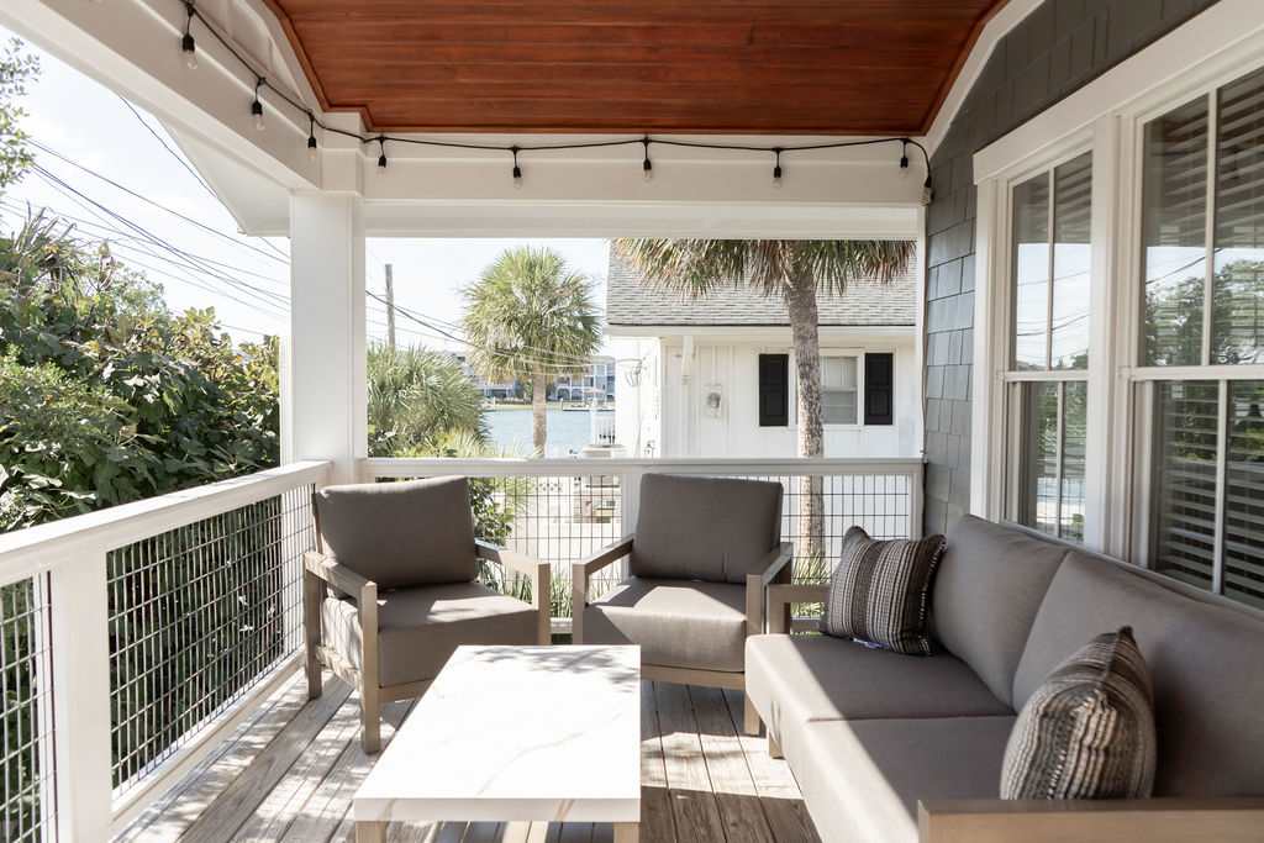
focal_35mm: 28
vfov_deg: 46.4
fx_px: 983
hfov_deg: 65.5
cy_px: 422
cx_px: 632
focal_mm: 28
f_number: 4.5
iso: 100
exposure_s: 1/640
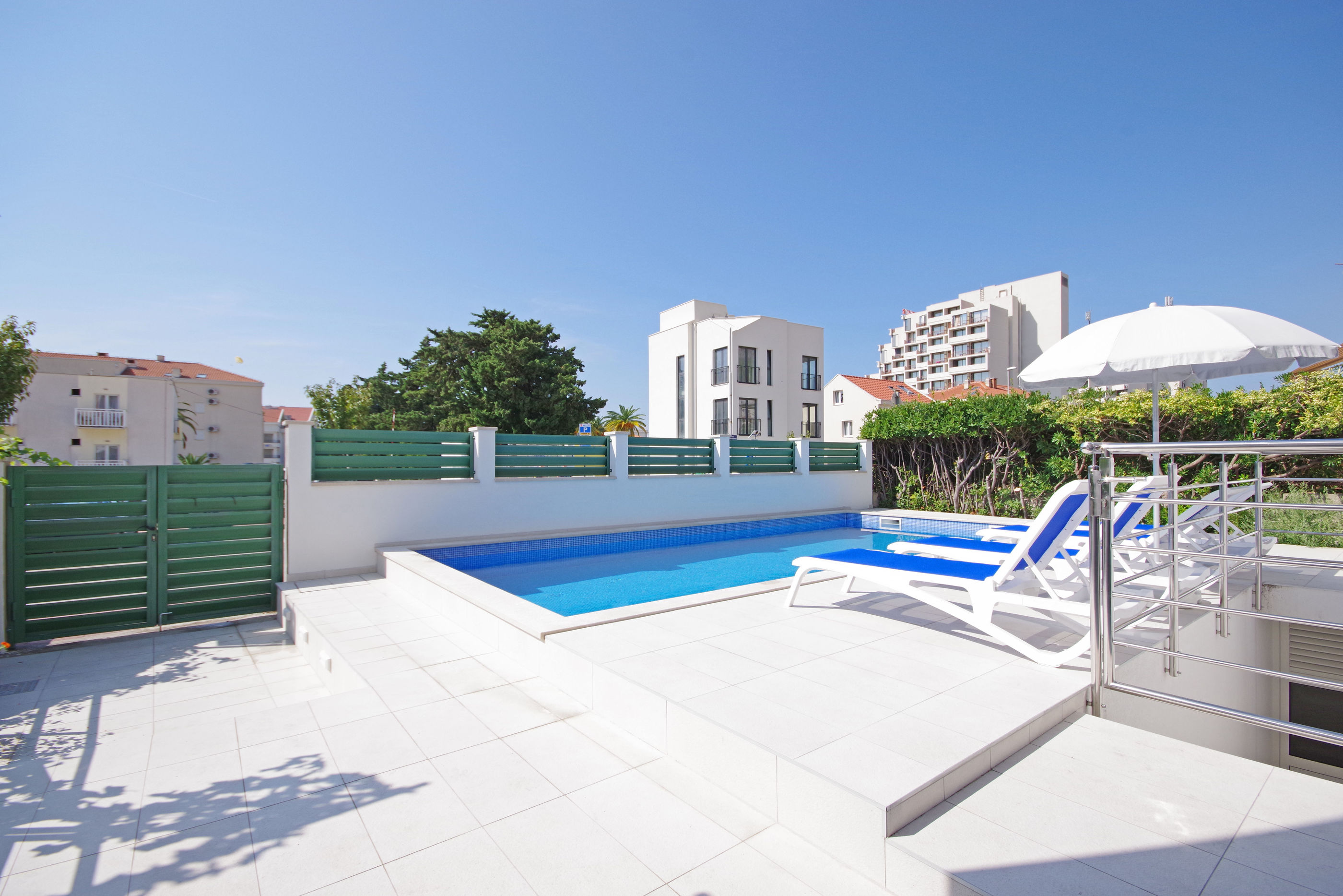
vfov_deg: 77.3
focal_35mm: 15
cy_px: 448
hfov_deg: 100.4
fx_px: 560
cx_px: 672
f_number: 9
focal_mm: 10
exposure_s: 1/500
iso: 400
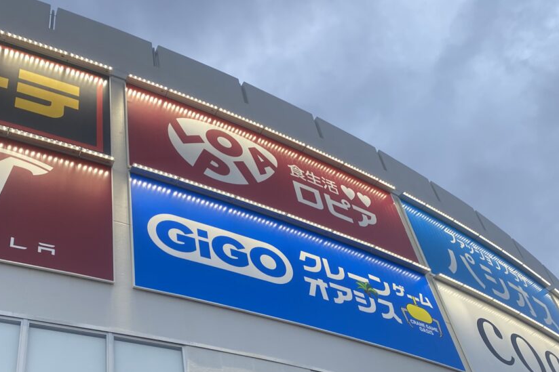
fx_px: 652
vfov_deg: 30.8
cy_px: 314
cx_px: 277
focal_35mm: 42
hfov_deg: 46.4
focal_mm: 4.25
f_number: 1.8
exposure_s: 1/100
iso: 64
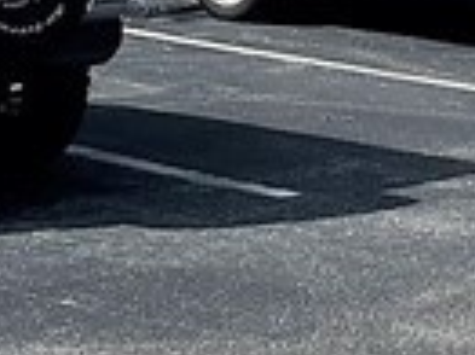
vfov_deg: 6.4
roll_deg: +0.2
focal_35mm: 204
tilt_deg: +11.6
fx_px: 2797
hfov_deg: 9.7
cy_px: -840
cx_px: 149
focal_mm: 4.2
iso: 32
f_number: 1.6
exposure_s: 1/3731
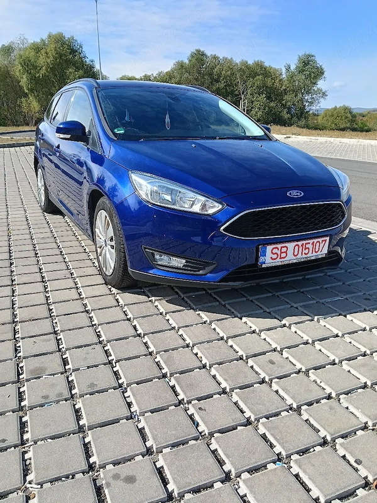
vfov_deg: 65.3
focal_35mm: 27
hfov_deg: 51.4
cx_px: 188
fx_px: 392
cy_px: 252
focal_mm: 3.98
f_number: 1.8
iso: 64
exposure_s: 1/556
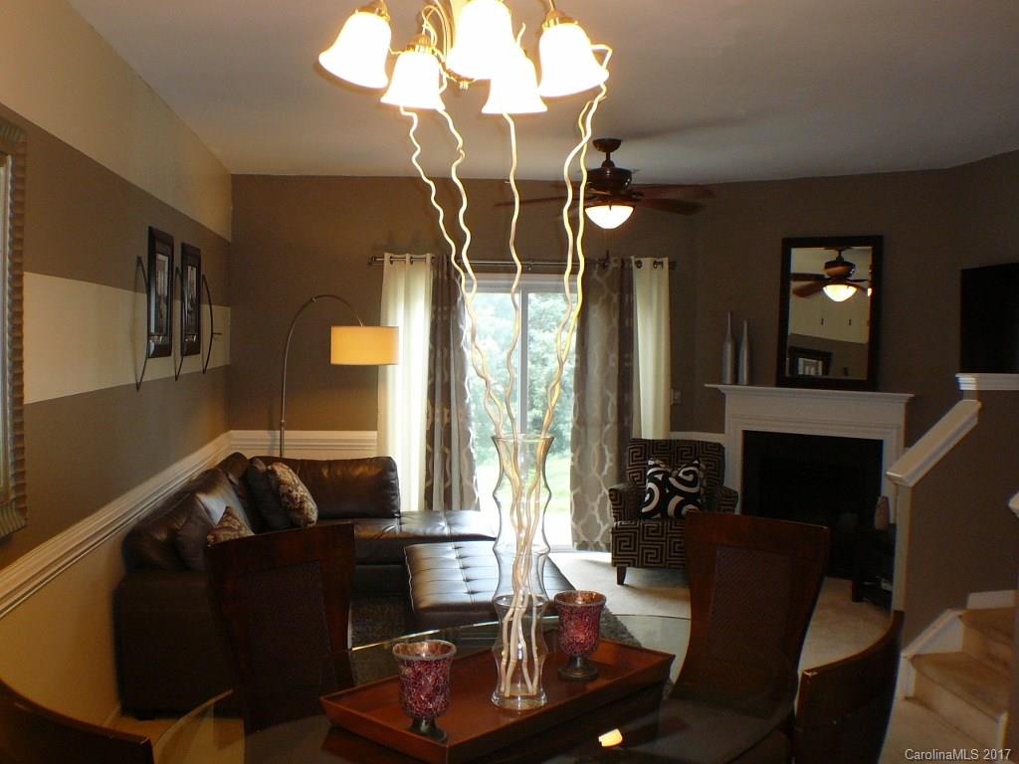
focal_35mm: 49
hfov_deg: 38.9
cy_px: 382
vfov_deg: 29.7
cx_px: 510
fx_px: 1442
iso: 160
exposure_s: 1/30
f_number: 3.4
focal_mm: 7.3
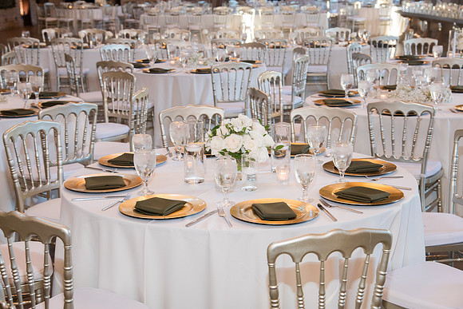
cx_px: 231
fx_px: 764
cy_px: 151
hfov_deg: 33.7
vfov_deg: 22.9
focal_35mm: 59
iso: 1250
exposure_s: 1/30
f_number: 5.6
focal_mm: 58
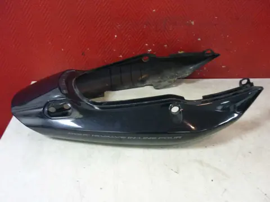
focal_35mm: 33
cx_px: 135
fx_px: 257
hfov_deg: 55.4
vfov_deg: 42.9
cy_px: 101
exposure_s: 1/8
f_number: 2.8
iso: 400
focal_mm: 5.5
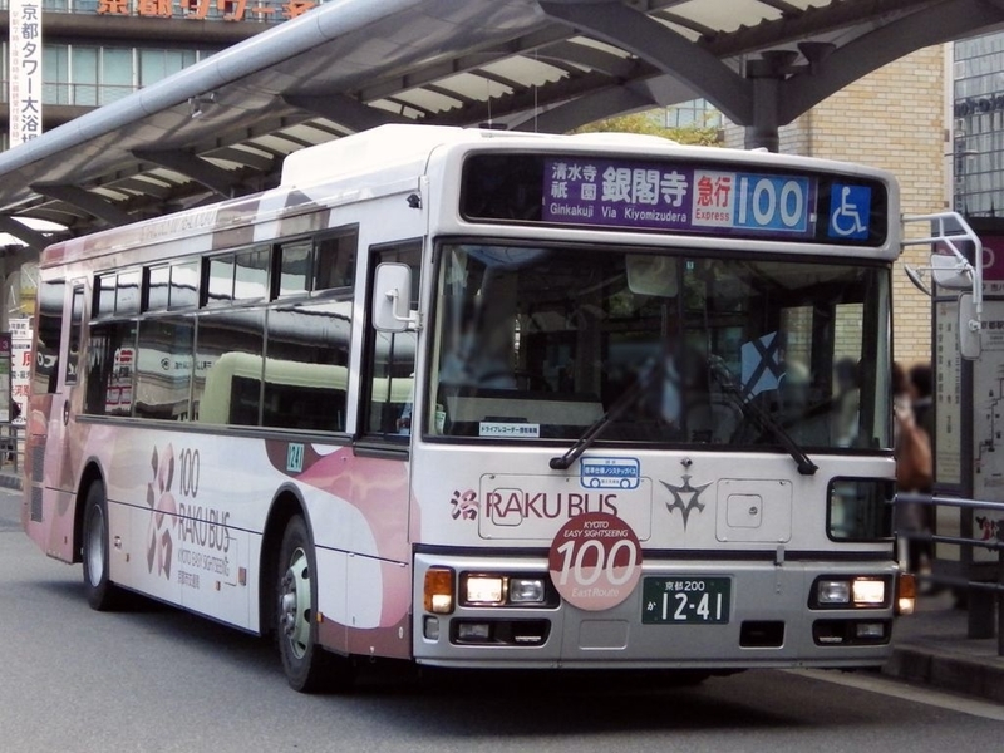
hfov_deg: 32.7
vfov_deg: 24.8
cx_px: 502
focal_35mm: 59
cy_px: 376
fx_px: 1711
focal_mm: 10.7
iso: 400
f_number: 4
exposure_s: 1/250
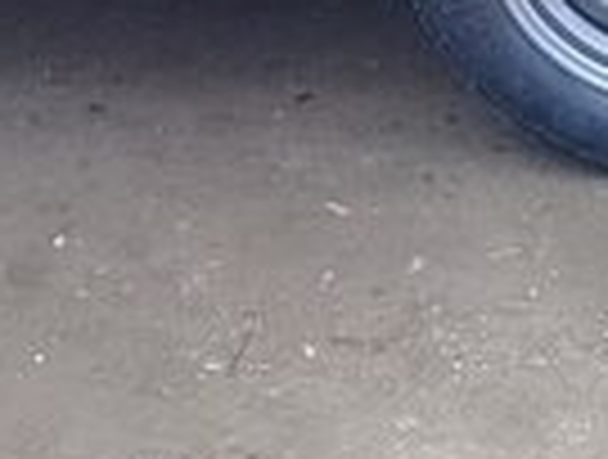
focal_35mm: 151
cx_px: 171
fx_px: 2659
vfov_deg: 9.3
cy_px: -452
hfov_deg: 13.0
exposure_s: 1/114
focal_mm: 3.3
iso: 50
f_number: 2.2
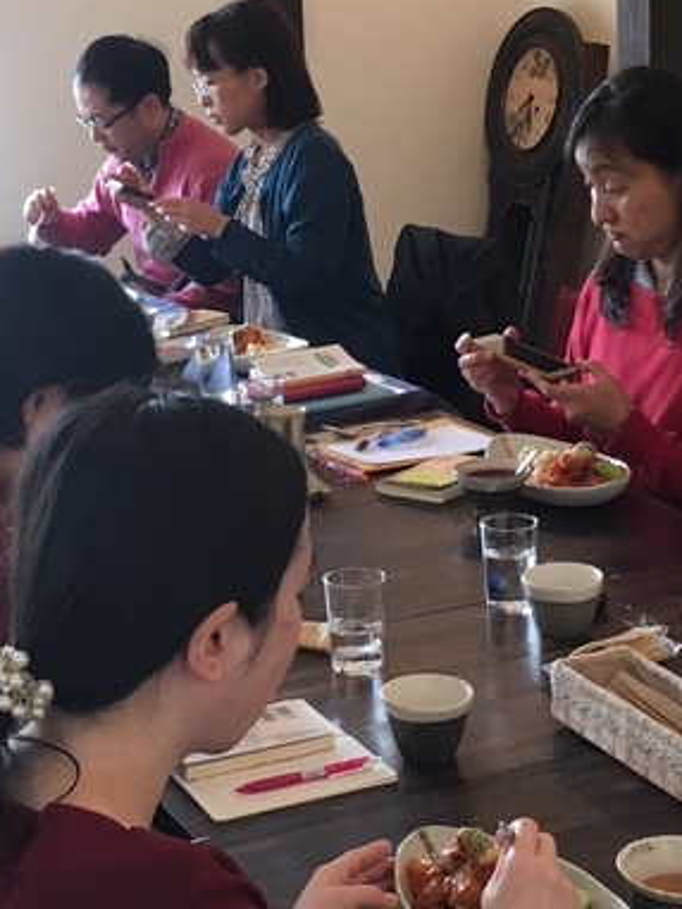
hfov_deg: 18.9
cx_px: 248
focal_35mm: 78
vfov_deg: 25.0
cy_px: 413
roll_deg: +3.2
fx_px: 2048
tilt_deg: -12.8
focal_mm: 4.15
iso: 32
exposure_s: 1/30
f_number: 2.2
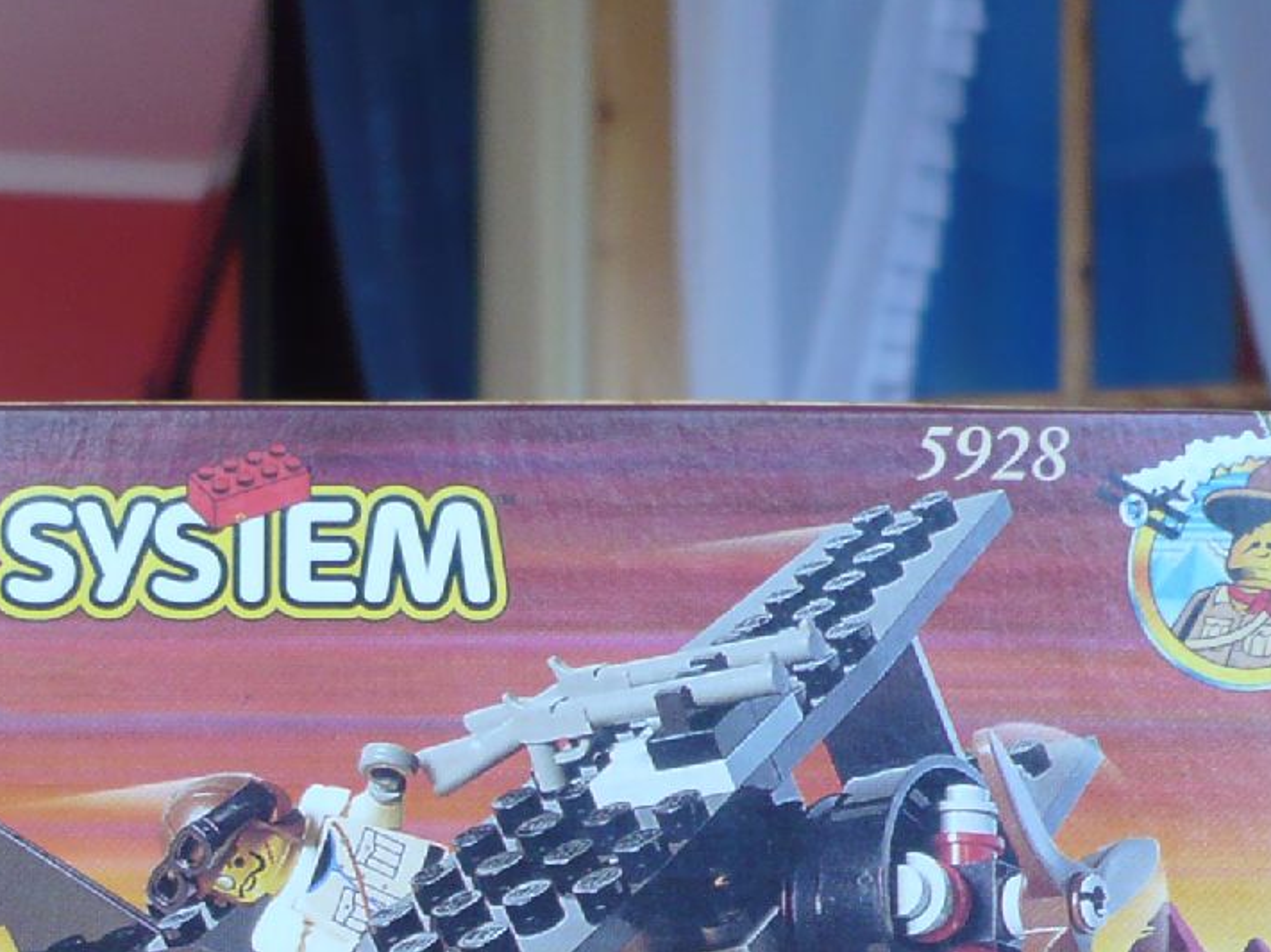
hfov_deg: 20.2
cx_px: 466
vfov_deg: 14.5
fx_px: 3561
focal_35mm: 97
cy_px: 1302
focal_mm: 5.8
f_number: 2.8
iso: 100
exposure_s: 1/40
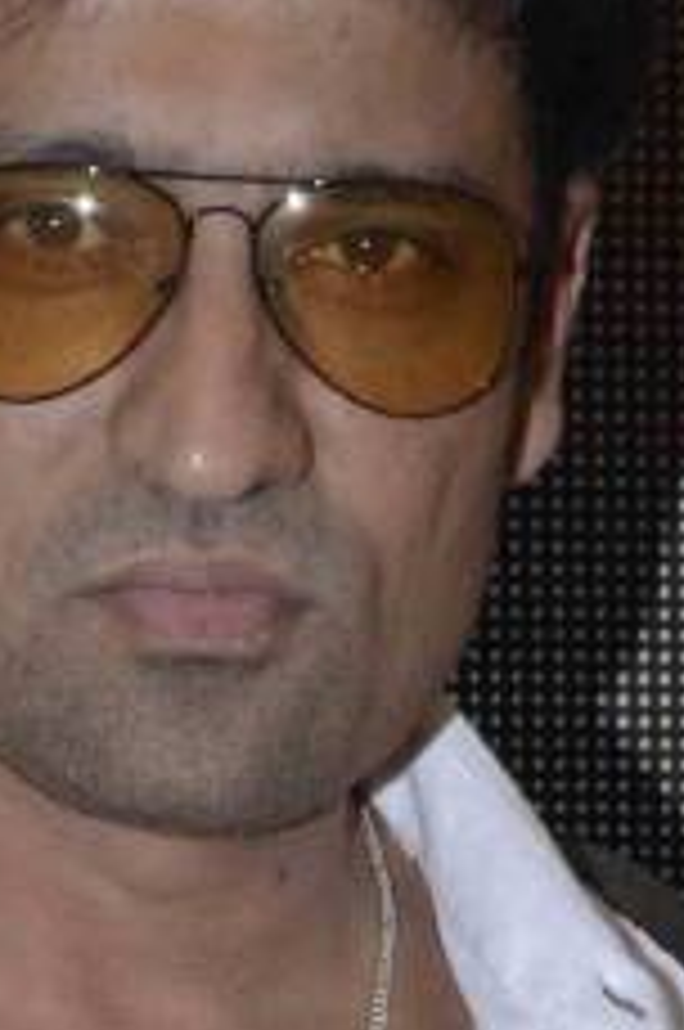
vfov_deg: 5.1
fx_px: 11377
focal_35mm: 398
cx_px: 693
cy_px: 2217
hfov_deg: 3.4
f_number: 6.3
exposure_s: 1/160
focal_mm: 38
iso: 400
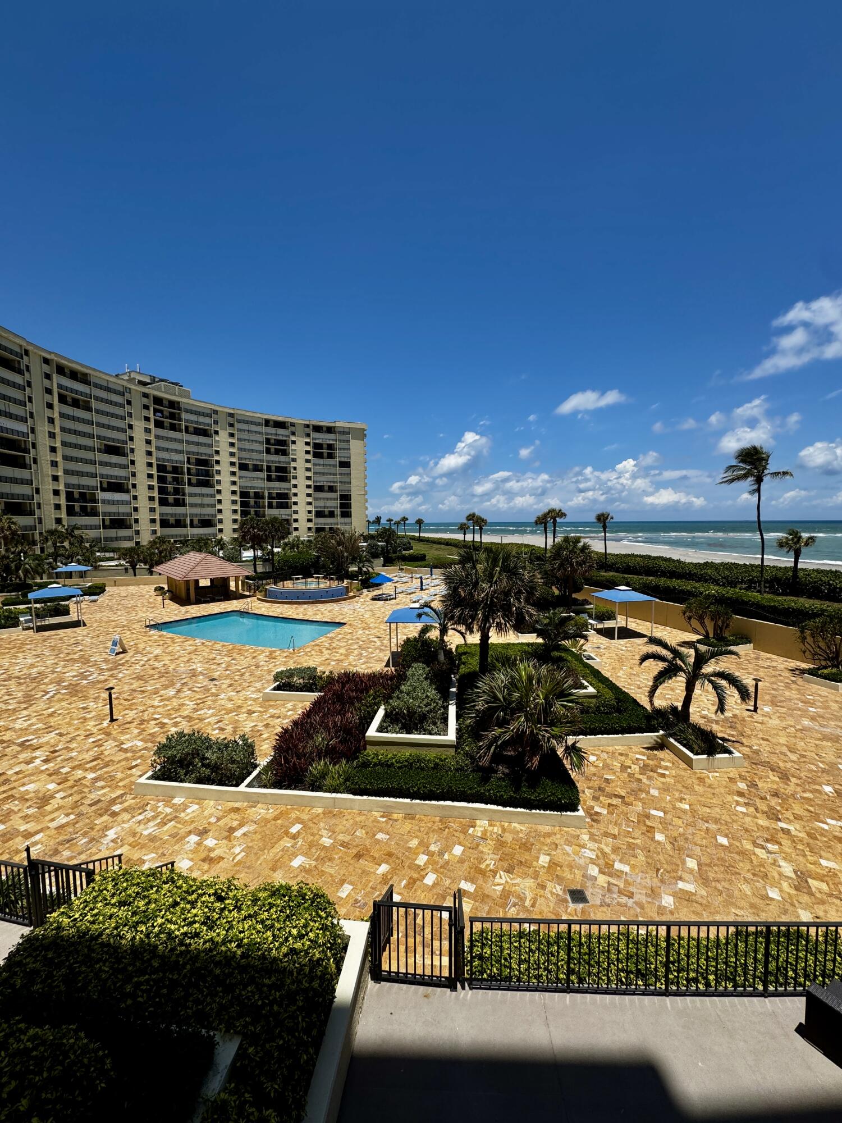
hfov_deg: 85.7
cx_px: 421
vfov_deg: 102.1
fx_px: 454
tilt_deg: -7.3
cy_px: 562
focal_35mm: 14
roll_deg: +1.1
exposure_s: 1/3390
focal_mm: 2.22
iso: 50
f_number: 2.2
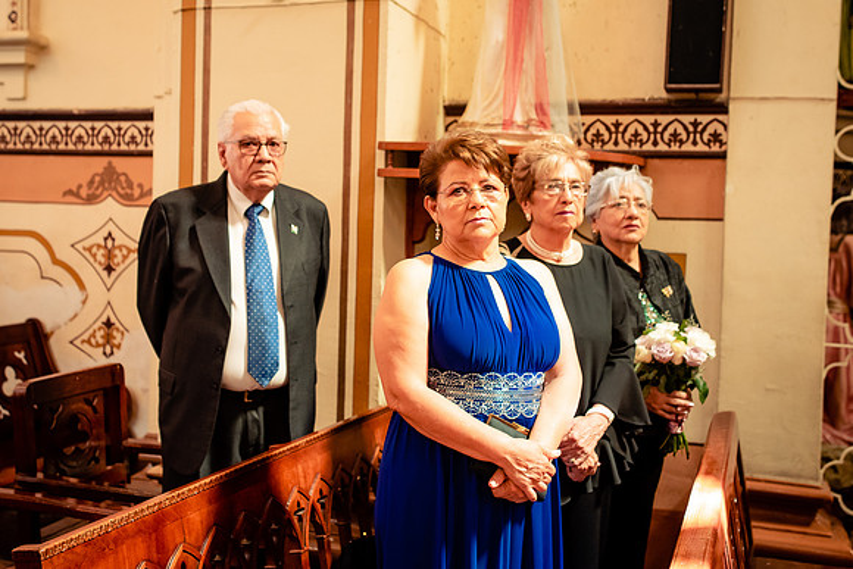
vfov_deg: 31.5
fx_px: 1006
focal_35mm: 42
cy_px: 246
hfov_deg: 45.9
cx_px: 396
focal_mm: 35
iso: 1250
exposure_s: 1/100
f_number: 3.2
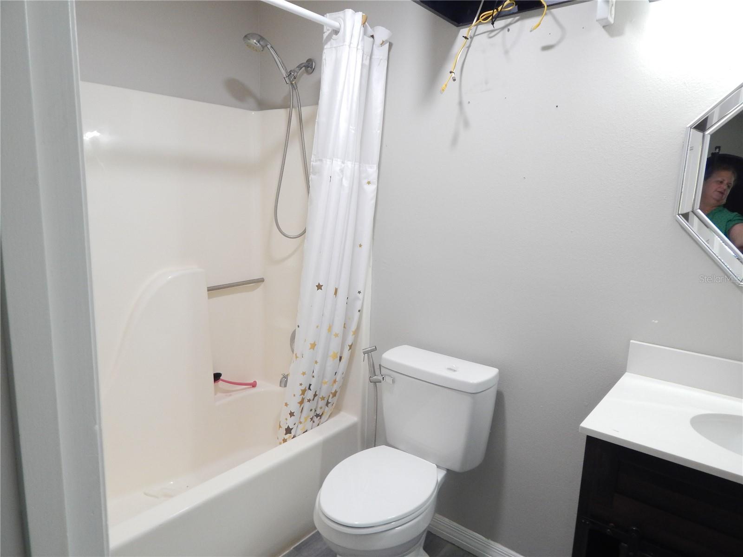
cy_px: 278
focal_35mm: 23
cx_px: 372
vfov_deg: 58.9
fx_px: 494
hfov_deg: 73.9
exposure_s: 1/30
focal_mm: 4
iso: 220
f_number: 3
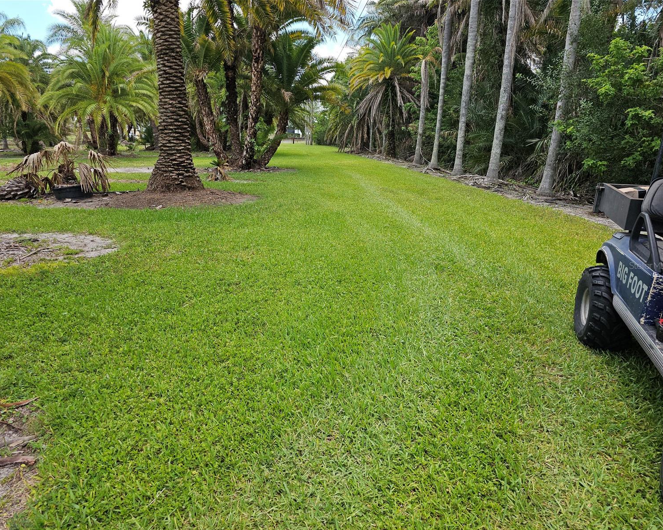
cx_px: 317
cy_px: 265
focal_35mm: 24
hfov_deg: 70.3
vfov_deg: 58.8
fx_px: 471
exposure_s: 1/176
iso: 10
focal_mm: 6.3
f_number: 1.7
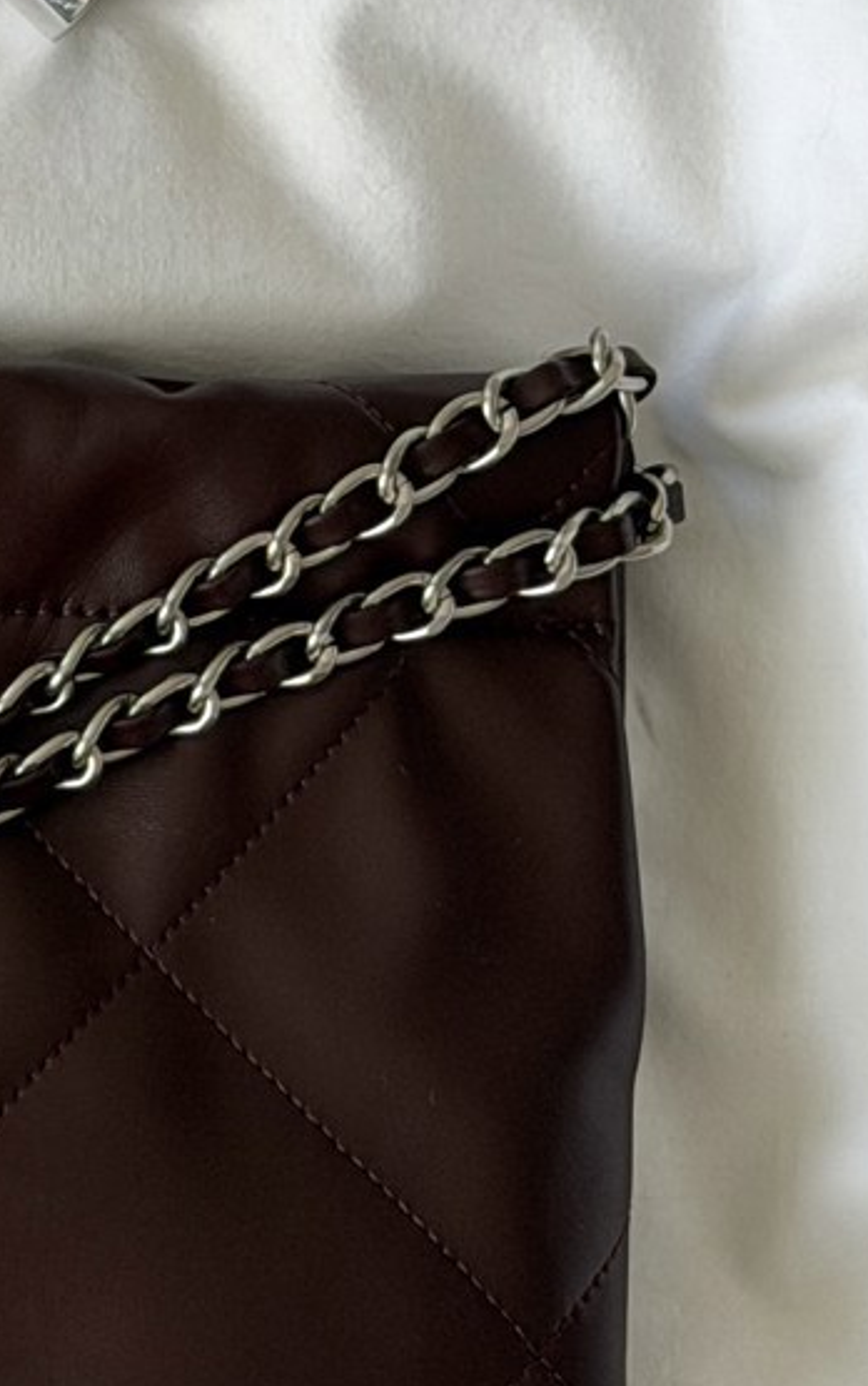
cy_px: 658
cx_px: -499
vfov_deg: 11.4
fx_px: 6919
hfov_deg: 7.1
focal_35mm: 183
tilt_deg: -88.4
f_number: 1.78
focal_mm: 6.76
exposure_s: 1/284
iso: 64
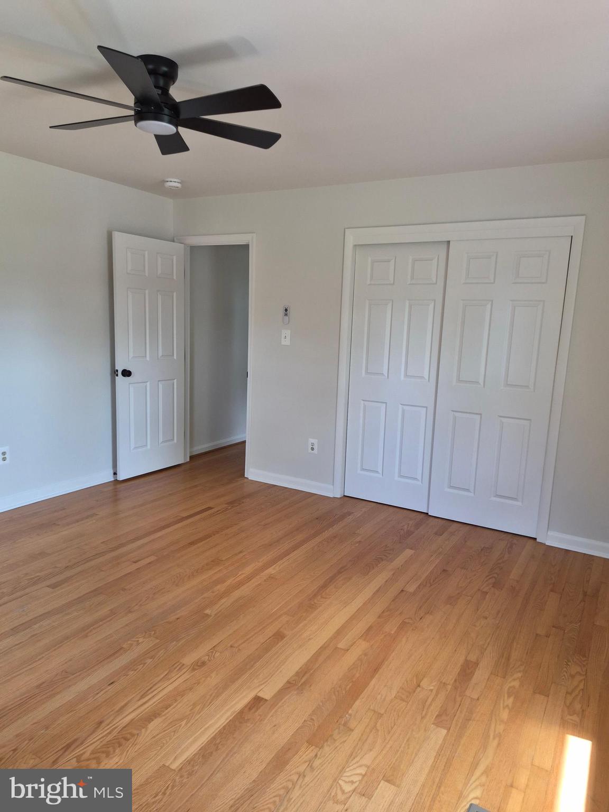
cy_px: 406
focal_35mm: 23
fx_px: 540
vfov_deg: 73.9
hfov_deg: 58.9
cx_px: 304
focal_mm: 5.4
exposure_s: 1/180
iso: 125
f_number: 1.8
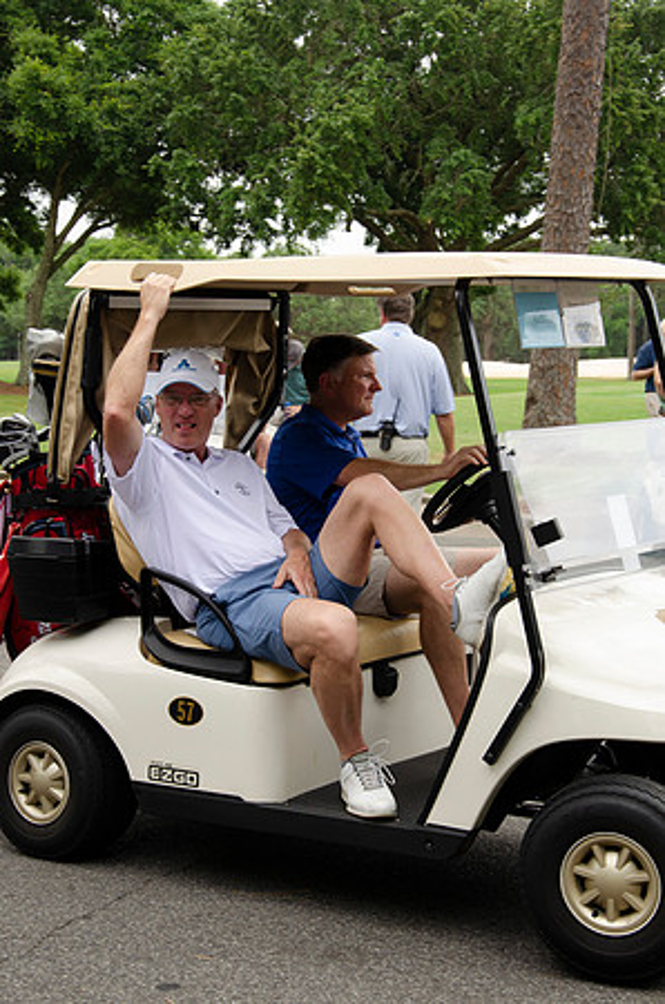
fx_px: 1879
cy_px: 502
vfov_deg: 29.9
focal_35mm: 68
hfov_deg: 20.1
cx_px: 332
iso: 400
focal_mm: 45
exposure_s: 1/500
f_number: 7.1
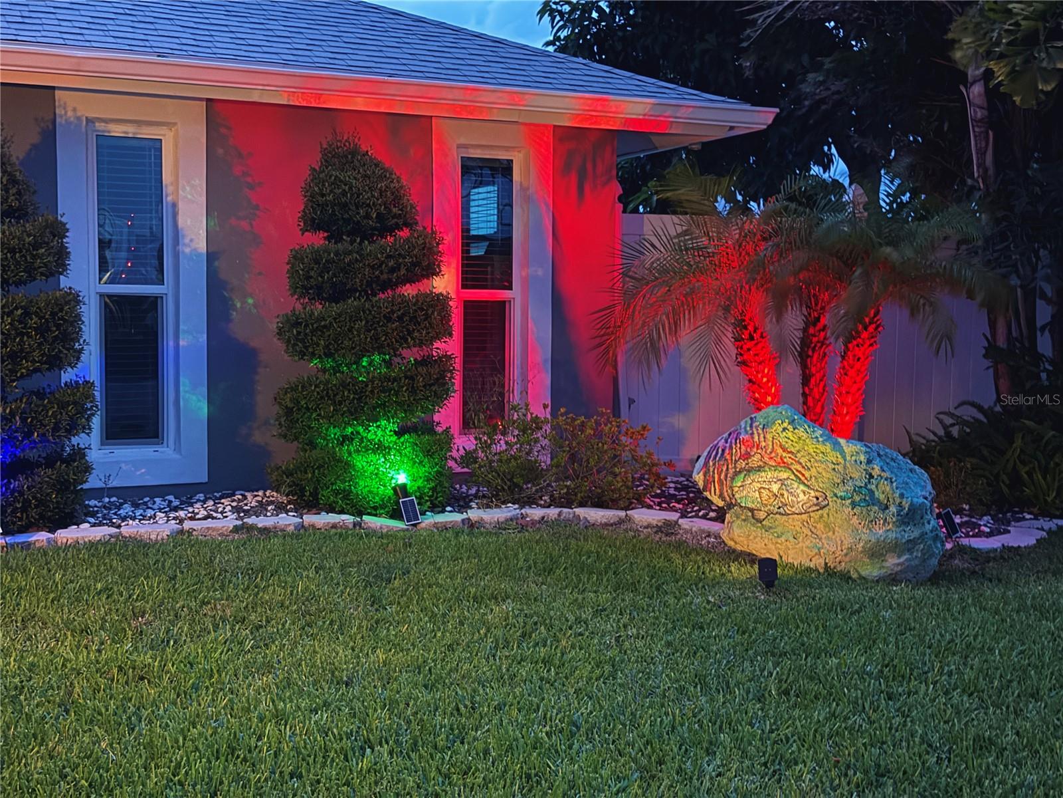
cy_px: 399
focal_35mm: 48
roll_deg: -0.2
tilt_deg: -3.8
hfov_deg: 39.7
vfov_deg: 30.3
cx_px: 532
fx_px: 1474
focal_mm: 6.76
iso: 640
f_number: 1.78
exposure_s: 1/5
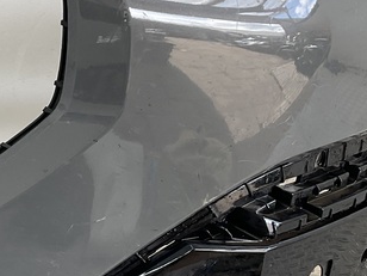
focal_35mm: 95
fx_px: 1007
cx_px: 45
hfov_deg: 20.3
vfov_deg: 15.5
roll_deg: -0.5
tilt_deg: -16.1
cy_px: 196
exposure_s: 1/120
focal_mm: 3
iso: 16
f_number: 1.8
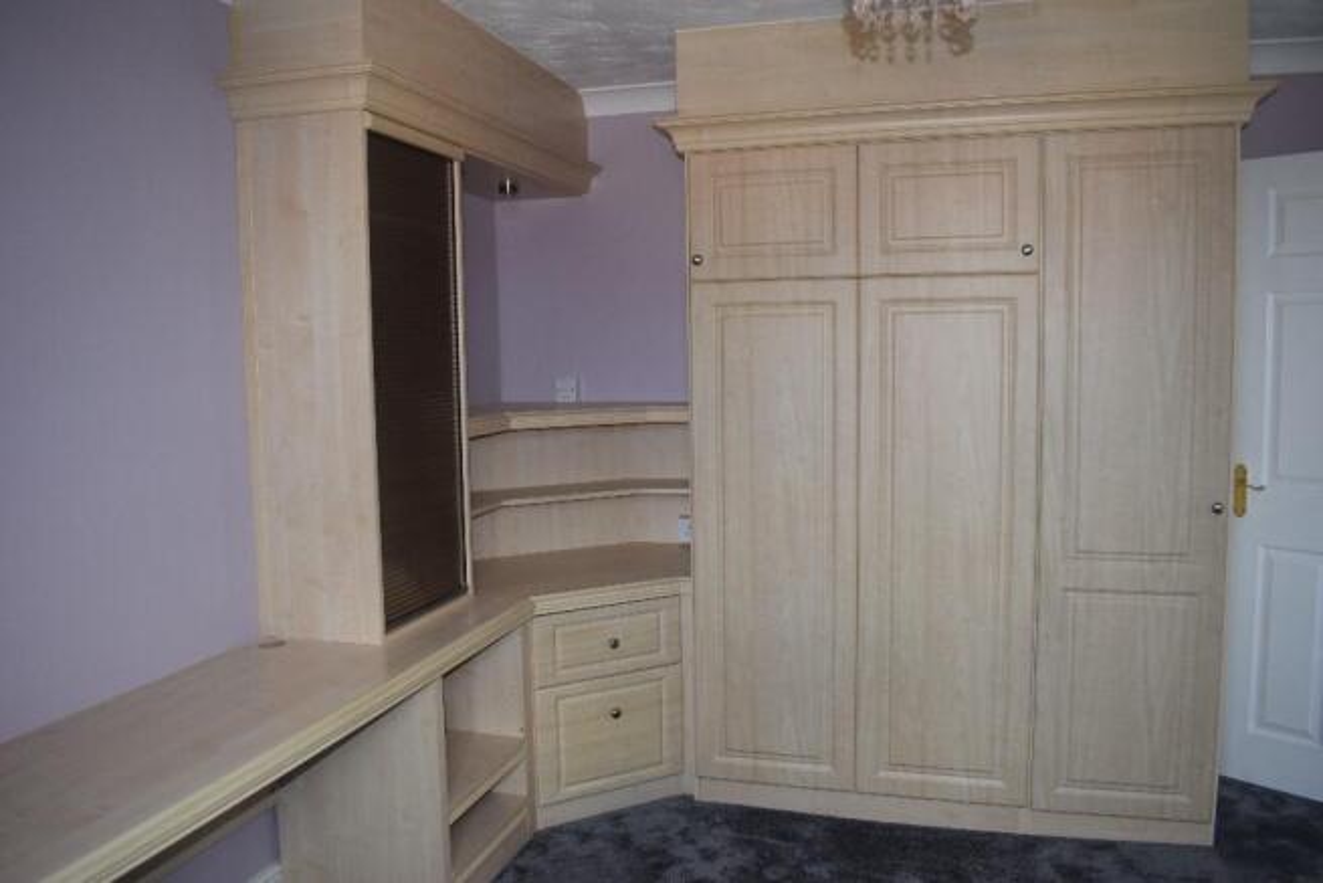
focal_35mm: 27
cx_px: 662
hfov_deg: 67.4
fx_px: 992
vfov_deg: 48.0
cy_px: 442
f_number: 5
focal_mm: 18
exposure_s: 1/100
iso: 800
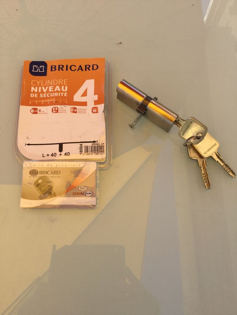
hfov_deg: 45.4
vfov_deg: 58.3
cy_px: 158
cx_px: 118
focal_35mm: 31
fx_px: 283
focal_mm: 3.3
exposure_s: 1/471
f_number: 2.4
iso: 25
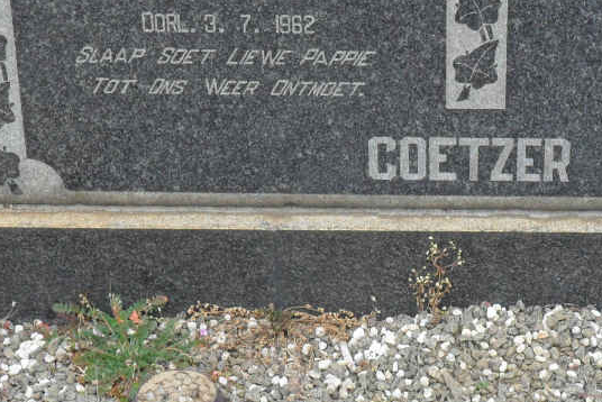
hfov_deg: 16.8
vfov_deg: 11.3
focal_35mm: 121
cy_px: 89
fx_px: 2024
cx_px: 480
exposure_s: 1/125
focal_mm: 9.3
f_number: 5
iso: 100
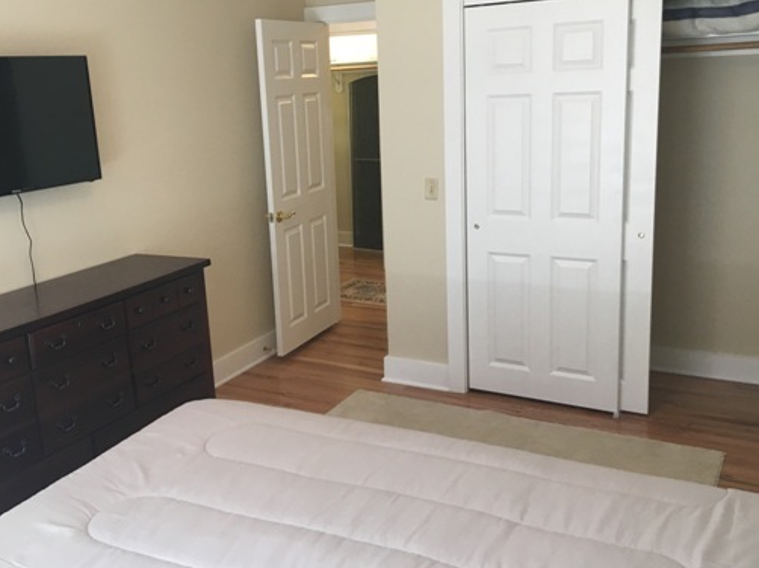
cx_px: 333
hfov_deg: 50.0
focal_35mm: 37
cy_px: 255
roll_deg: +2.6
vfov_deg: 38.6
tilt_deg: -12.7
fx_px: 811
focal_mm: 4.15
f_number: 2.2
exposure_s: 1/30
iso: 32
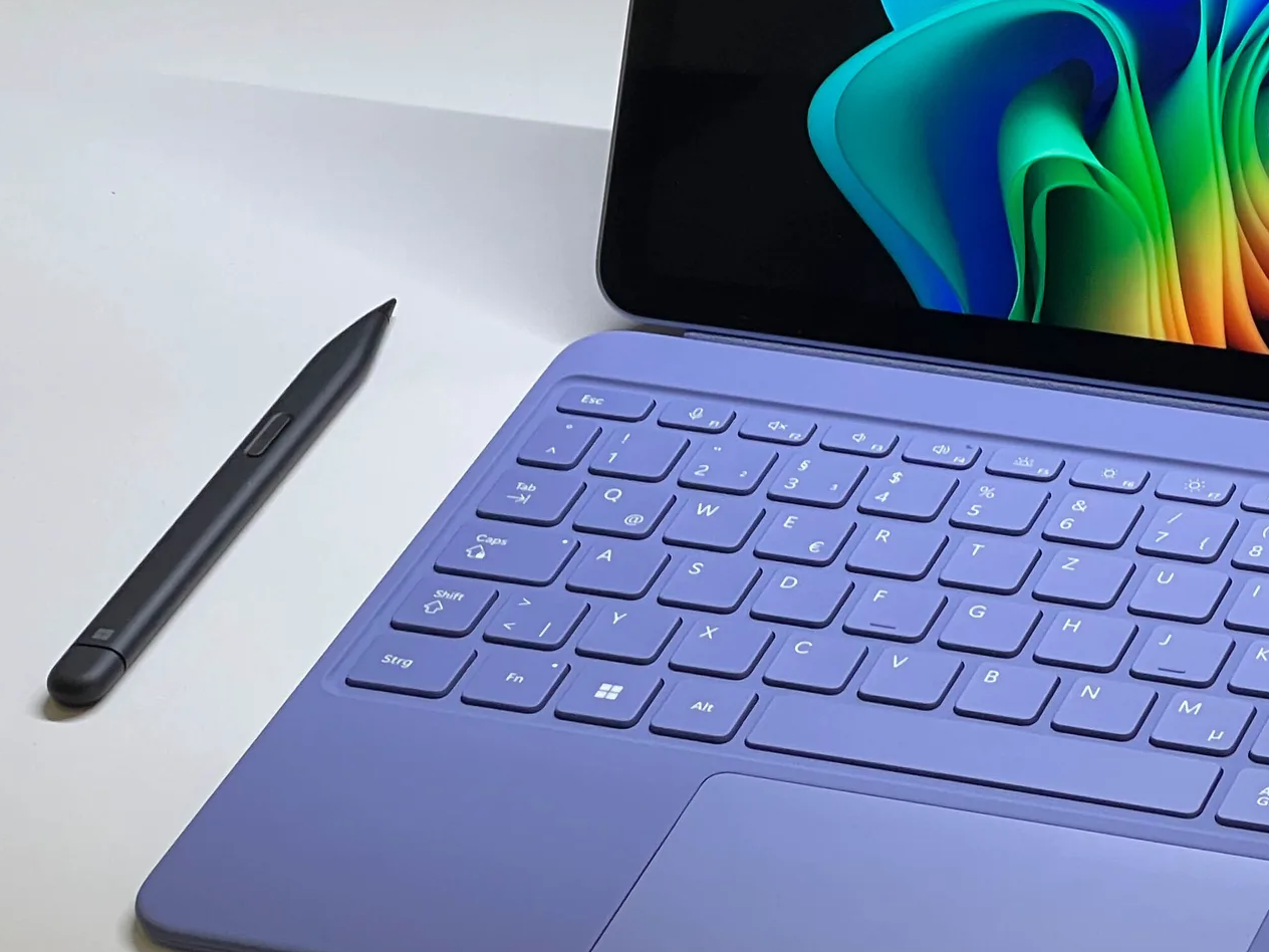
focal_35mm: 156
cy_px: 312
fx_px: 5719
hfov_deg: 12.5
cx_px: 1266
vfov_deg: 9.5
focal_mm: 9
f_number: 2.8
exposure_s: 1/87
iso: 200
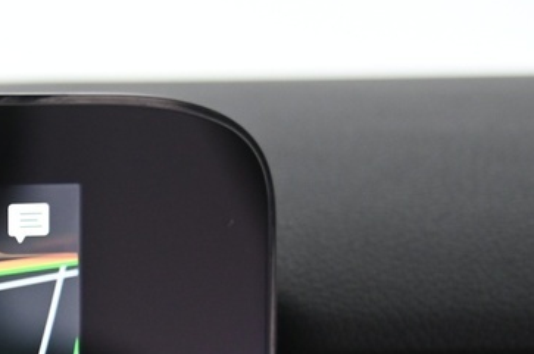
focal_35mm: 197
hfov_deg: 9.5
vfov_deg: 6.8
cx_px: -656
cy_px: 633
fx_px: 2918
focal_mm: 44
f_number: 4
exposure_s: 1/25
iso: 1250
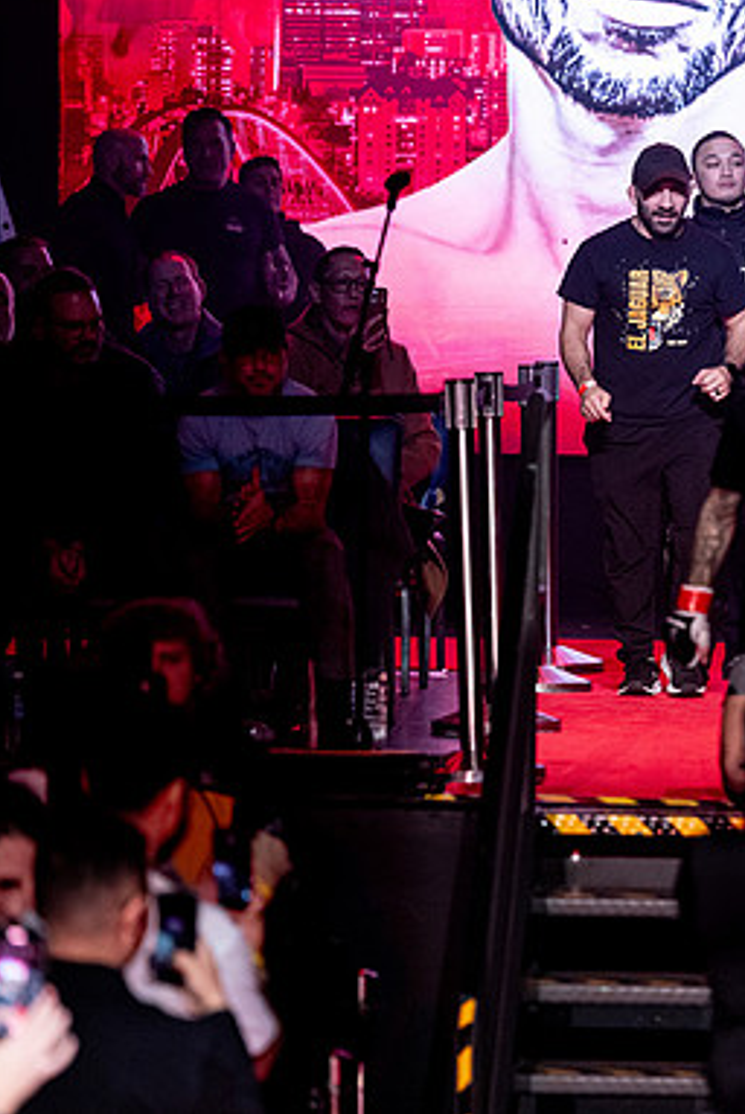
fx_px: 7033
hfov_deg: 6.0
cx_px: 829
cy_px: 554
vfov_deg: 9.1
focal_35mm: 227
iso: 2500
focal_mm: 150
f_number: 2.8
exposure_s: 1/640
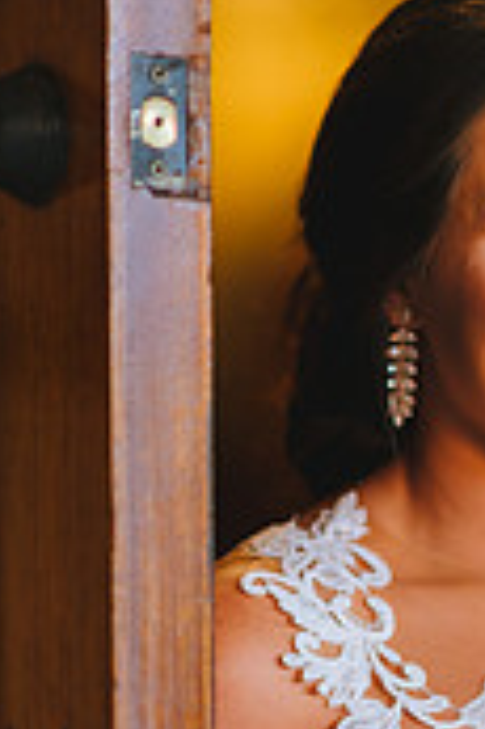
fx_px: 4475
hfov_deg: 6.2
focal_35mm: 221
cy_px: 809
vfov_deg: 9.2
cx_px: 599
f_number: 2
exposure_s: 1/125
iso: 250
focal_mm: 85
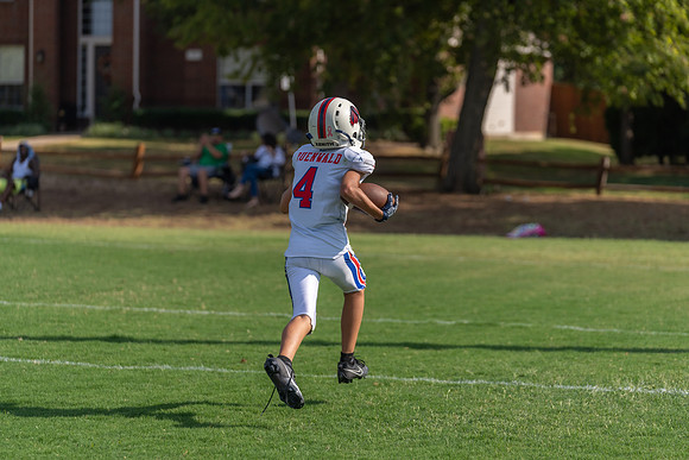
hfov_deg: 14.3
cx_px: 344
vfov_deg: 9.6
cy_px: 230
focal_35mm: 143
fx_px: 2737
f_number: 3.5
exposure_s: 1/2500
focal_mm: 143
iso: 100
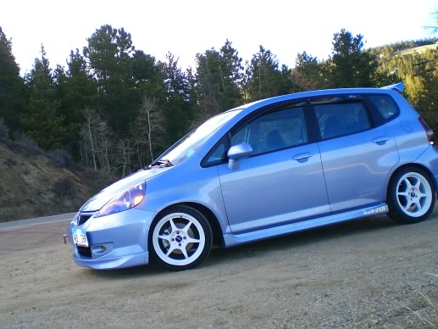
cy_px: 134
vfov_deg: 30.8
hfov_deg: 40.4
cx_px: 203
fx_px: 595
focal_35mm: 47
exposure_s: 1/125
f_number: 3.1
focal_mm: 6.3
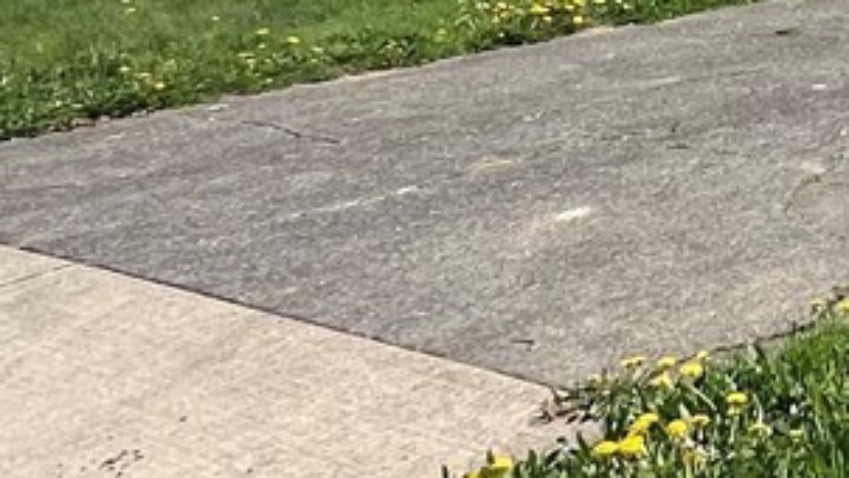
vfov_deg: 14.9
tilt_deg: +0.0
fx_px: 1689
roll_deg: +1.1
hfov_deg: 21.4
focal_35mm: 75
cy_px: -256
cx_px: 1414
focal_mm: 1.57
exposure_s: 1/1340
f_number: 1.8
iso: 32
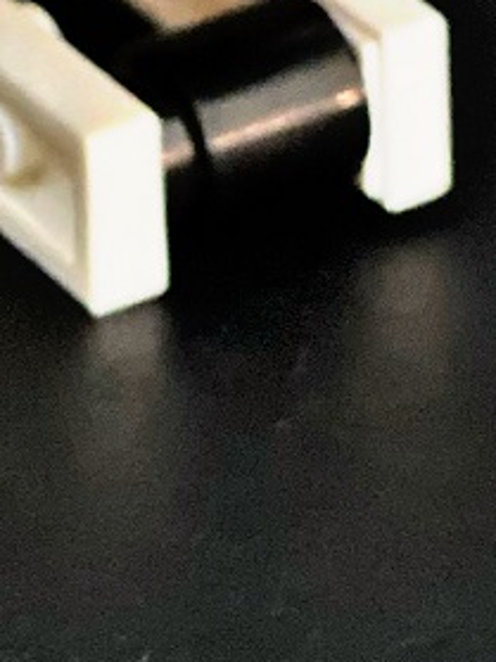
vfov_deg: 6.1
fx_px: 6080
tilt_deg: -18.3
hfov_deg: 4.6
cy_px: -610
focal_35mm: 318
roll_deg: +0.4
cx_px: -494
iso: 250
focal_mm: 6
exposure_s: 1/40
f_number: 2
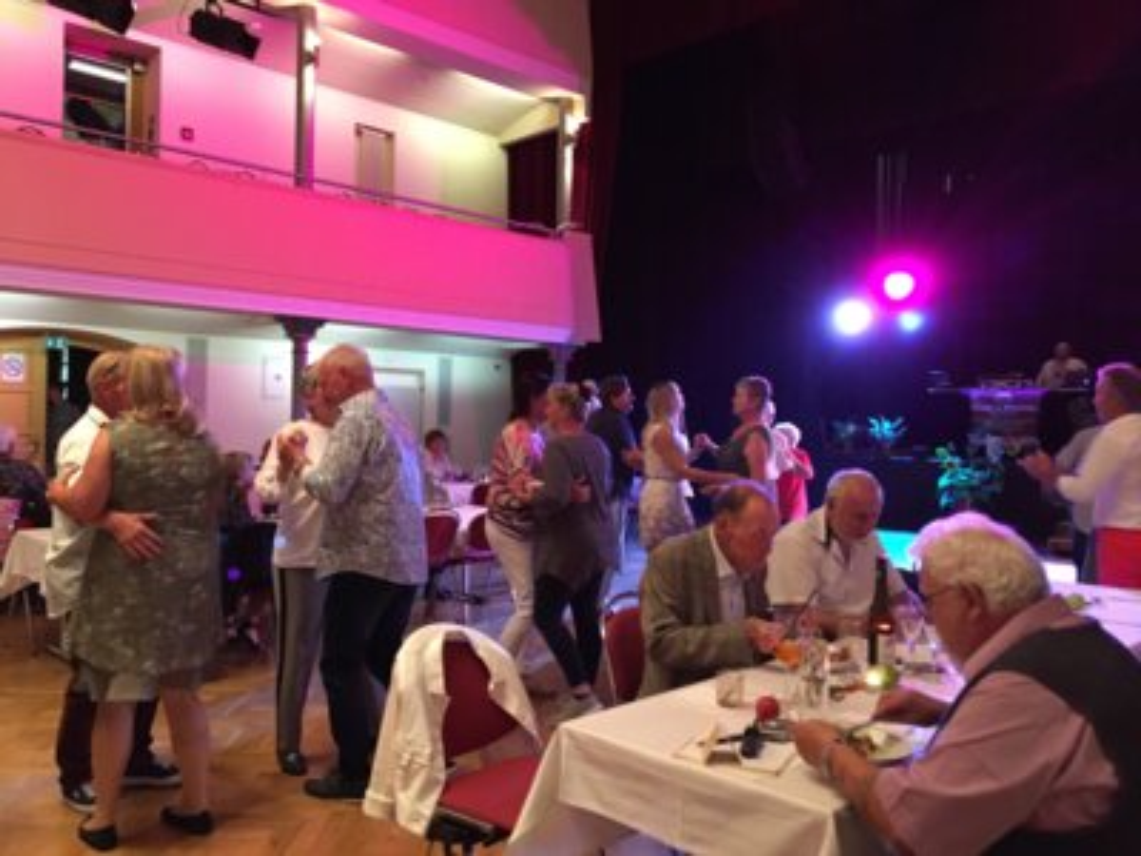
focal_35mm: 29
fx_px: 956
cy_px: 428
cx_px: 570
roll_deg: -2.0
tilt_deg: +1.3
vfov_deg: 48.2
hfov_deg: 61.7
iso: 250
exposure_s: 1/17
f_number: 2.2
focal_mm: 4.15
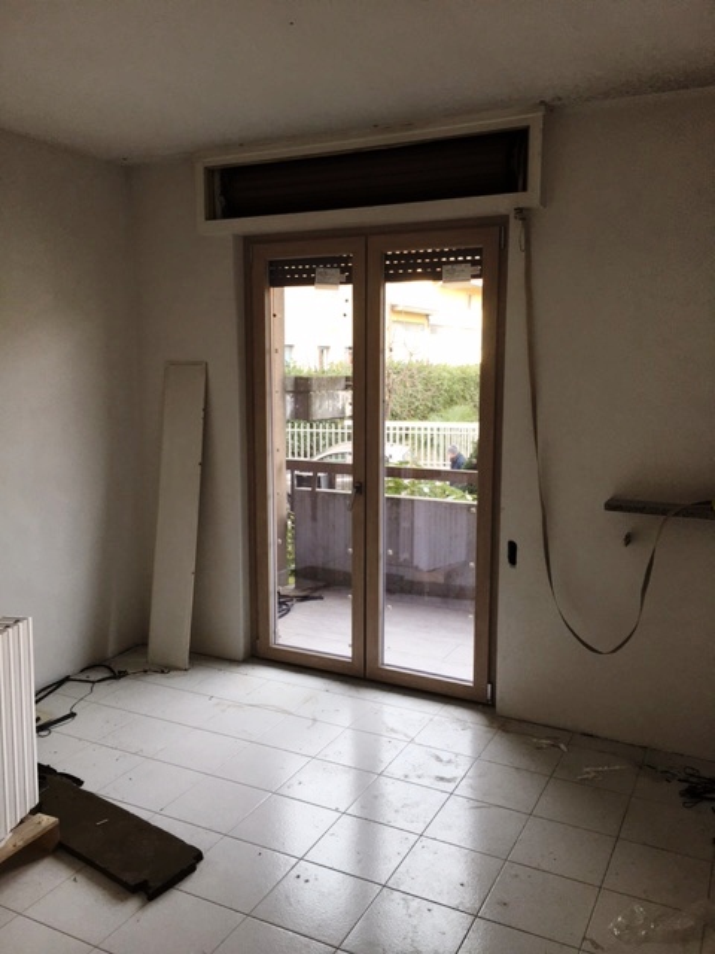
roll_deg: +0.2
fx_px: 799
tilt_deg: -8.7
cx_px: 358
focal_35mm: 29
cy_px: 477
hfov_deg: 48.2
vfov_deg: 61.7
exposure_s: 1/100
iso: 40
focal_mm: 4.15
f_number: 2.2
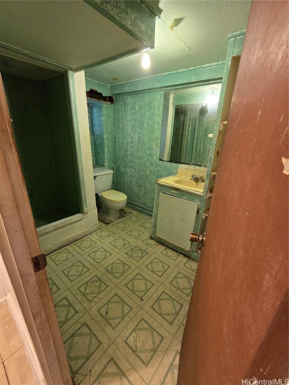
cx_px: 144
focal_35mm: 13
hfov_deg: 89.9
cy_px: 192
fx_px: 145
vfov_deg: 106.2
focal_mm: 2.2
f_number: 2.2
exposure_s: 1/60
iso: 800
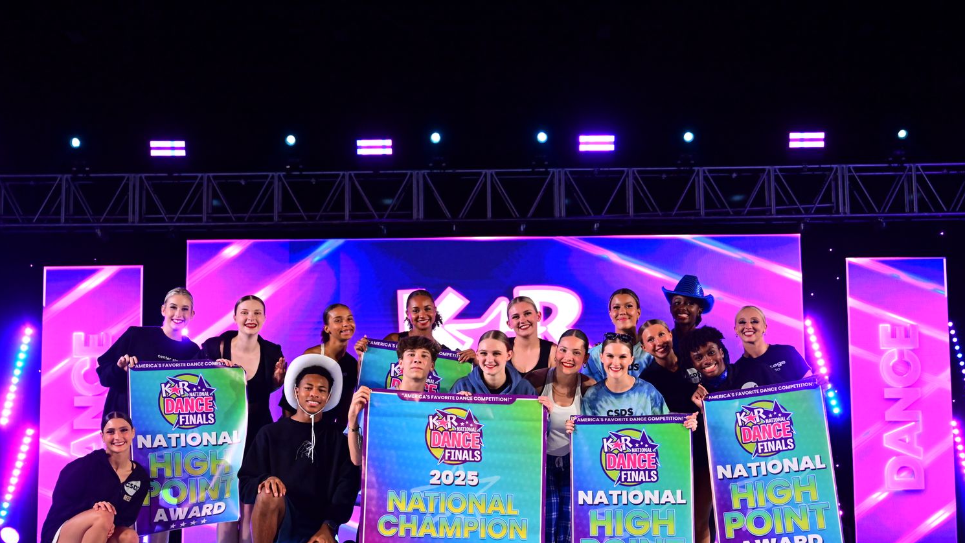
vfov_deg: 20.7
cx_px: 484
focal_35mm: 58
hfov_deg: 36.0
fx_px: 1484
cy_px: 313
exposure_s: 1/640
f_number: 4
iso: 4000
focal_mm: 55
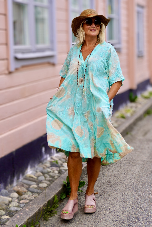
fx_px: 351
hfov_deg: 24.4
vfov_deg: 35.9
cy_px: 114
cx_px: 76
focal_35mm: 56
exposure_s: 1/320
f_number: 5.6
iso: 100
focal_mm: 37
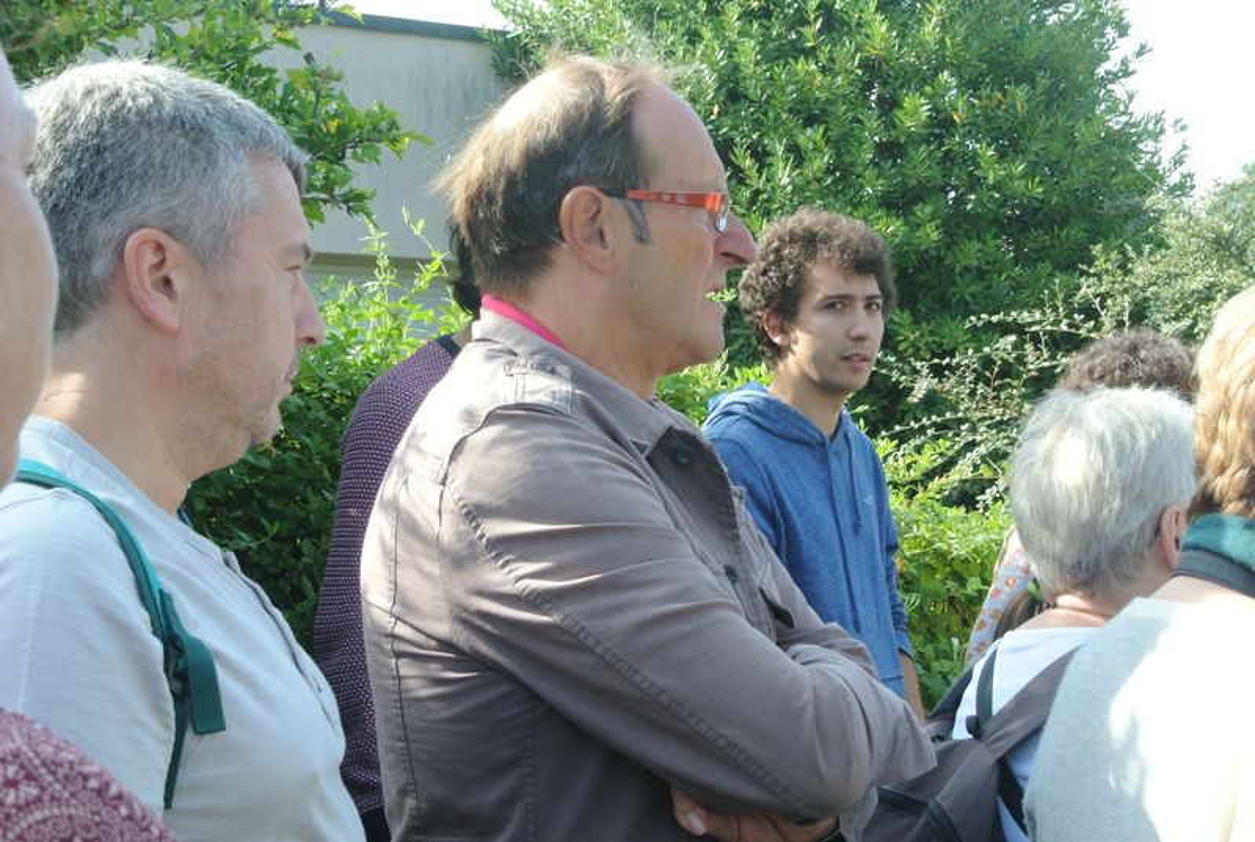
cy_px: 421
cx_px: 628
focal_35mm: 81
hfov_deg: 25.0
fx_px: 2830
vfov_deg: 16.9
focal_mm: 30
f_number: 11
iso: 400
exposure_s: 1/100
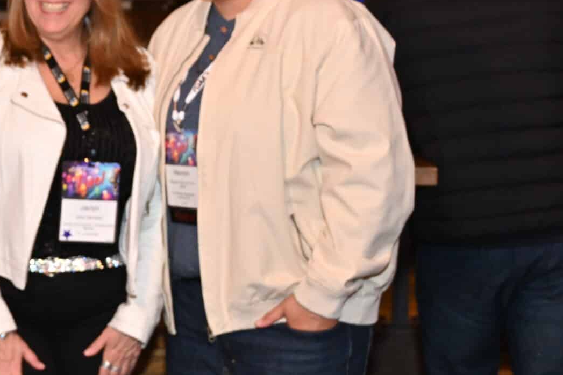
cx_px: -94
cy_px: 105
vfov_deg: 13.8
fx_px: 1548
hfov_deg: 19.5
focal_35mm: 99
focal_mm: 36
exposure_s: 1/125
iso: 2000
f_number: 4.5
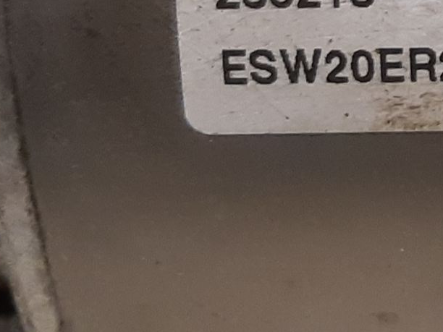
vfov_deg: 16.5
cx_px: 730
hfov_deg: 18.8
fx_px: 1113
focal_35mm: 87
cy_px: -25
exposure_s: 1/50
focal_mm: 3.93
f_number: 1.7
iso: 160
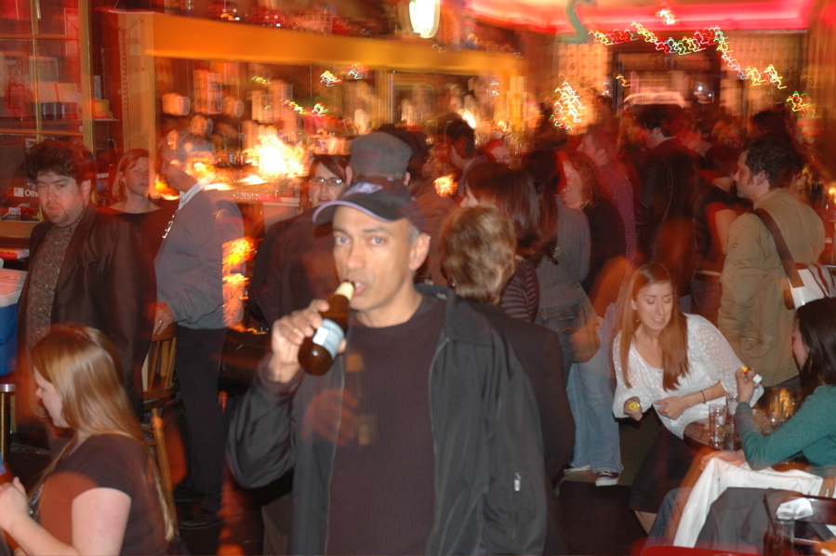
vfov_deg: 25.7
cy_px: 278
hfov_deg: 37.9
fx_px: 1218
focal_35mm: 52
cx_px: 418
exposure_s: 1.6
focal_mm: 35
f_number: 4.5
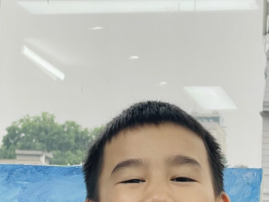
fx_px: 847
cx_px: 126
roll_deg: -0.9
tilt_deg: +0.8
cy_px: 273
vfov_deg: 13.1
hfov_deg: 18.0
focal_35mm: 109
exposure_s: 1/100
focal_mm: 6
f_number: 2
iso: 50
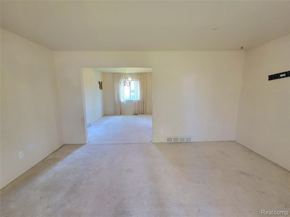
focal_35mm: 13
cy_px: 108
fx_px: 109
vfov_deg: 89.9
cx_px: 145
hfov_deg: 106.2
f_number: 2.2
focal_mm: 2.2
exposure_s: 1/30
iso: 320
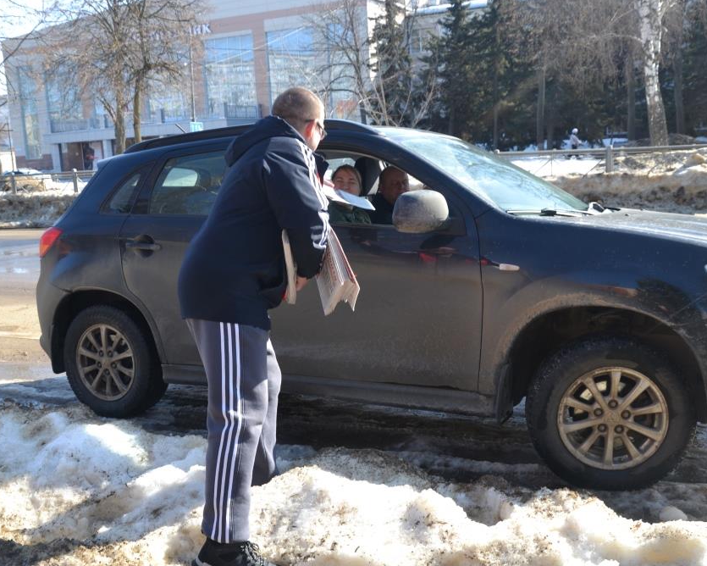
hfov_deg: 47.9
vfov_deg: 39.2
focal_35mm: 38
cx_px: 317
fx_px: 795
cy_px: 286
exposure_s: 1/125
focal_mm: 22
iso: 100
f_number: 5.6
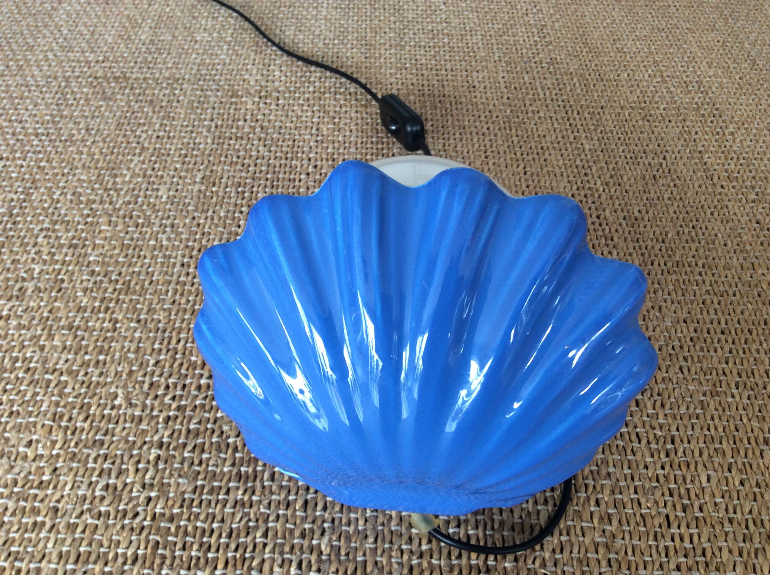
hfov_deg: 56.9
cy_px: 288
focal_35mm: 32
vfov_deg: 44.1
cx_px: 385
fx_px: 711
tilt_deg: -49.1
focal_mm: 3.3
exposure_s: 1/25
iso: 64
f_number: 2.4
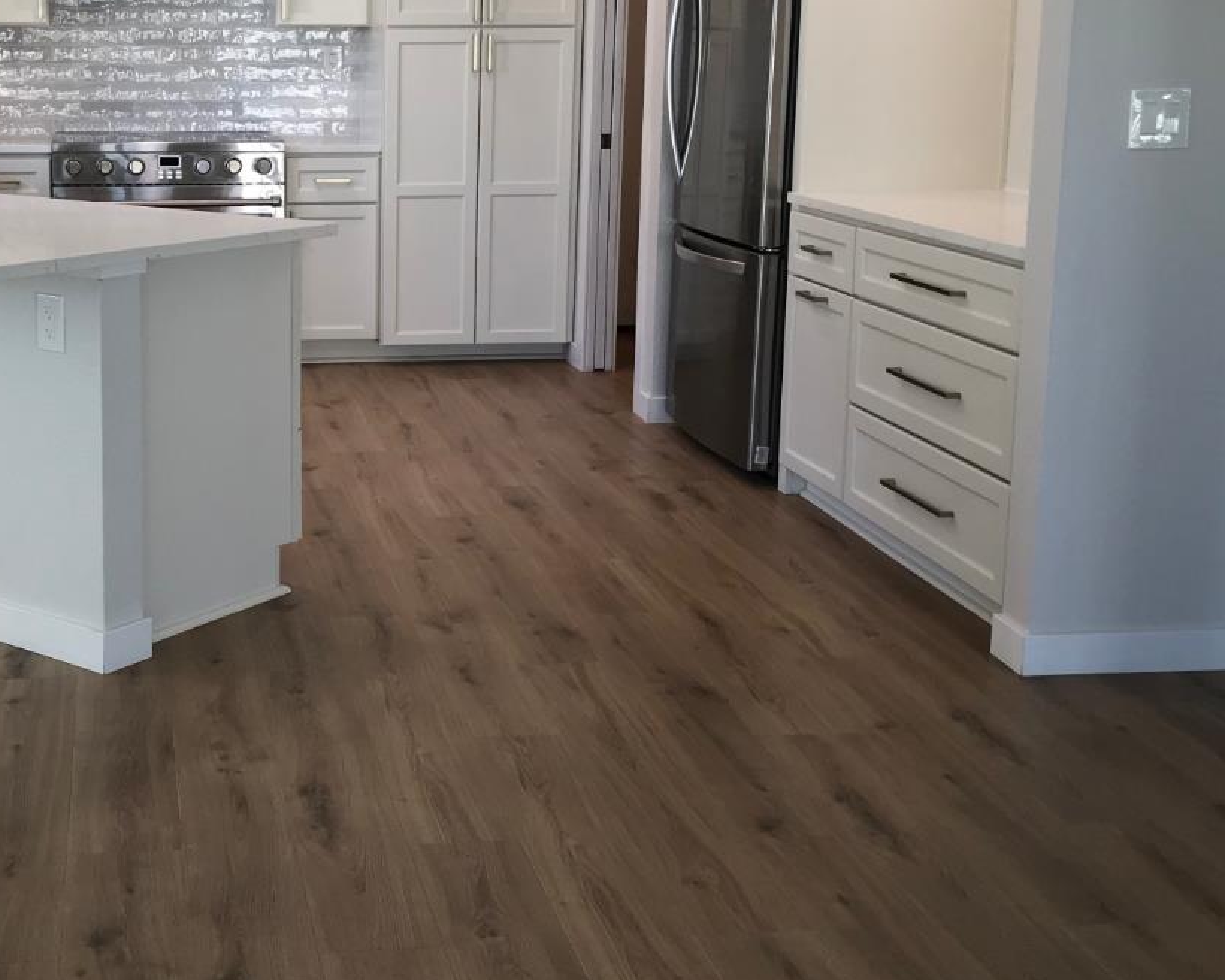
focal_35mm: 50
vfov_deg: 30.1
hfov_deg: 36.4
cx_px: 291
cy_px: 356
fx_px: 1813
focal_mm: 3.99
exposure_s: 1/60
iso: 25
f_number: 1.8
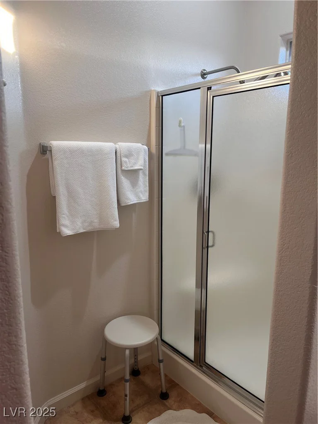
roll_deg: +0.7
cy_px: 212
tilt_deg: -10.3
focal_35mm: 26
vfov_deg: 67.3
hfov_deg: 53.1
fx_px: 318
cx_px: 159
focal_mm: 5.1
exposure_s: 1/120
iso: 125
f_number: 1.6
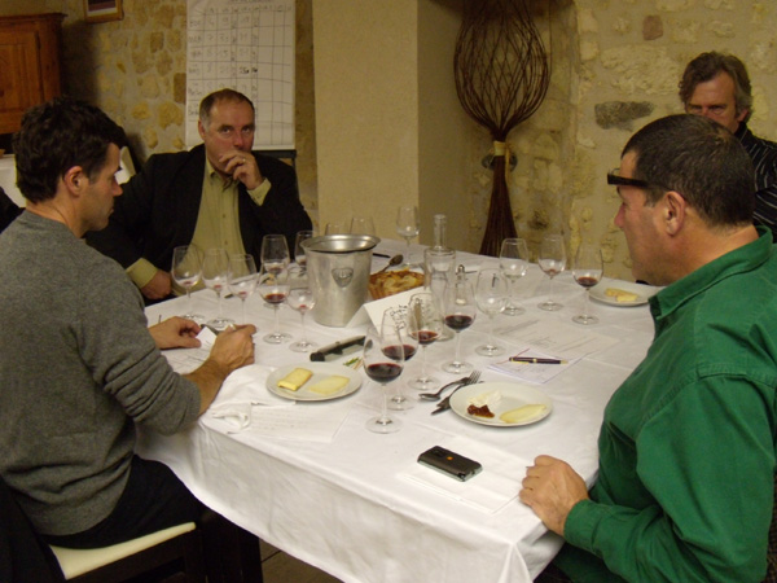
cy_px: 292
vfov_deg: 39.7
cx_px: 388
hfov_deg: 51.4
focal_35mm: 36
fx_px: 808
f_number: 3.6
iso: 400
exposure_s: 1/60
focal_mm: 6.4
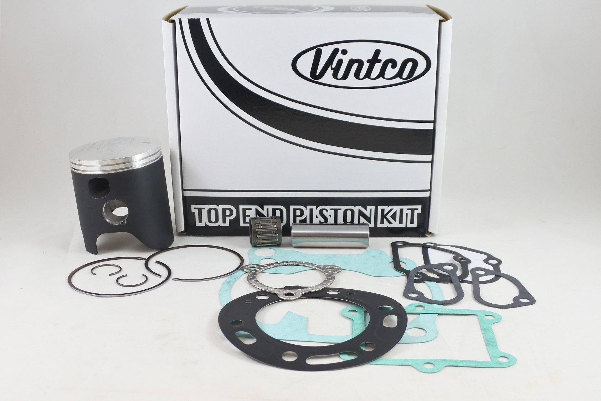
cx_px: 300
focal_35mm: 33
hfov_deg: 57.2
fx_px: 551
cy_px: 200
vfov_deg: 40.0
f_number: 3.8
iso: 500
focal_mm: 12.3
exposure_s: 1/125
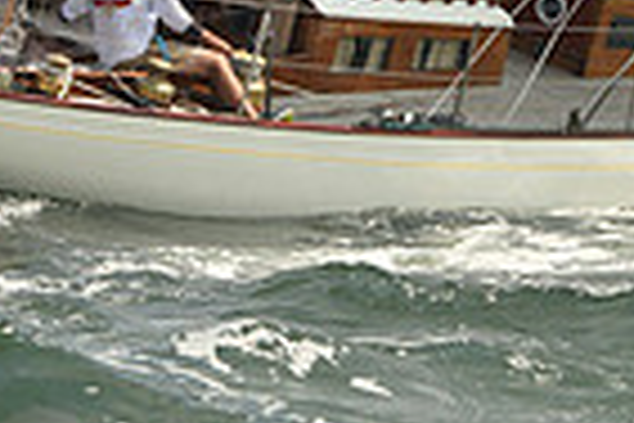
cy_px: -254
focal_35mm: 288
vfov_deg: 4.7
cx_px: 553
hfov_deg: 7.1
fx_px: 5072
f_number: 9
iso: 250
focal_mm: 70
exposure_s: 1/800
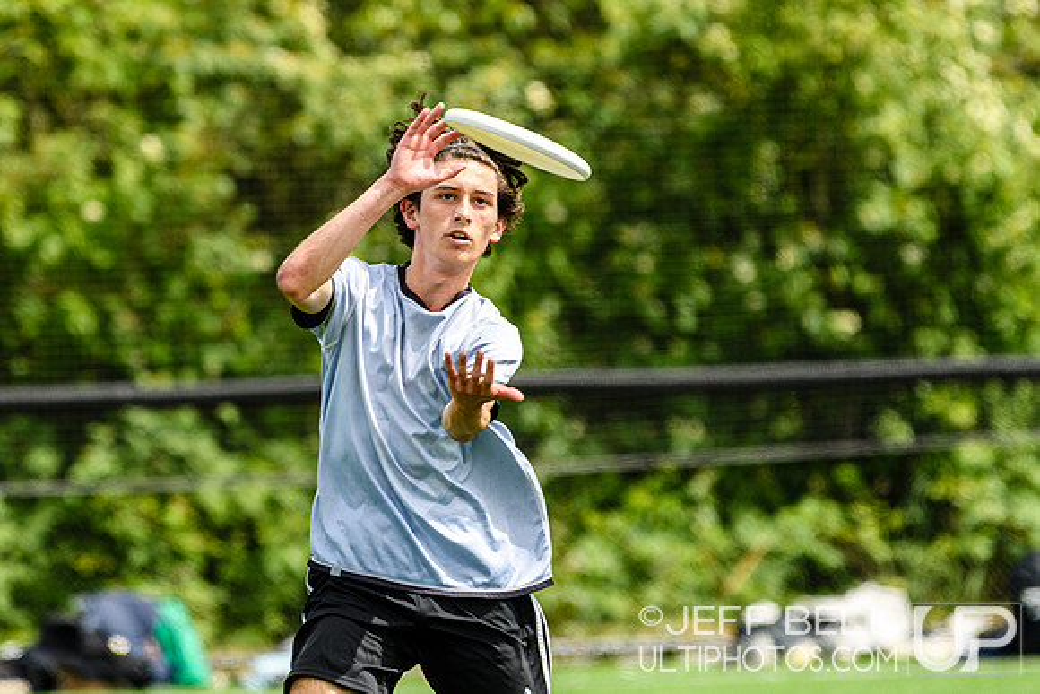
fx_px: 12853
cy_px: 300
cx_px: 375
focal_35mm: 445
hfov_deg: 4.6
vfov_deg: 3.1
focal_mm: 200
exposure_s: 1/1250
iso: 110
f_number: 3.2
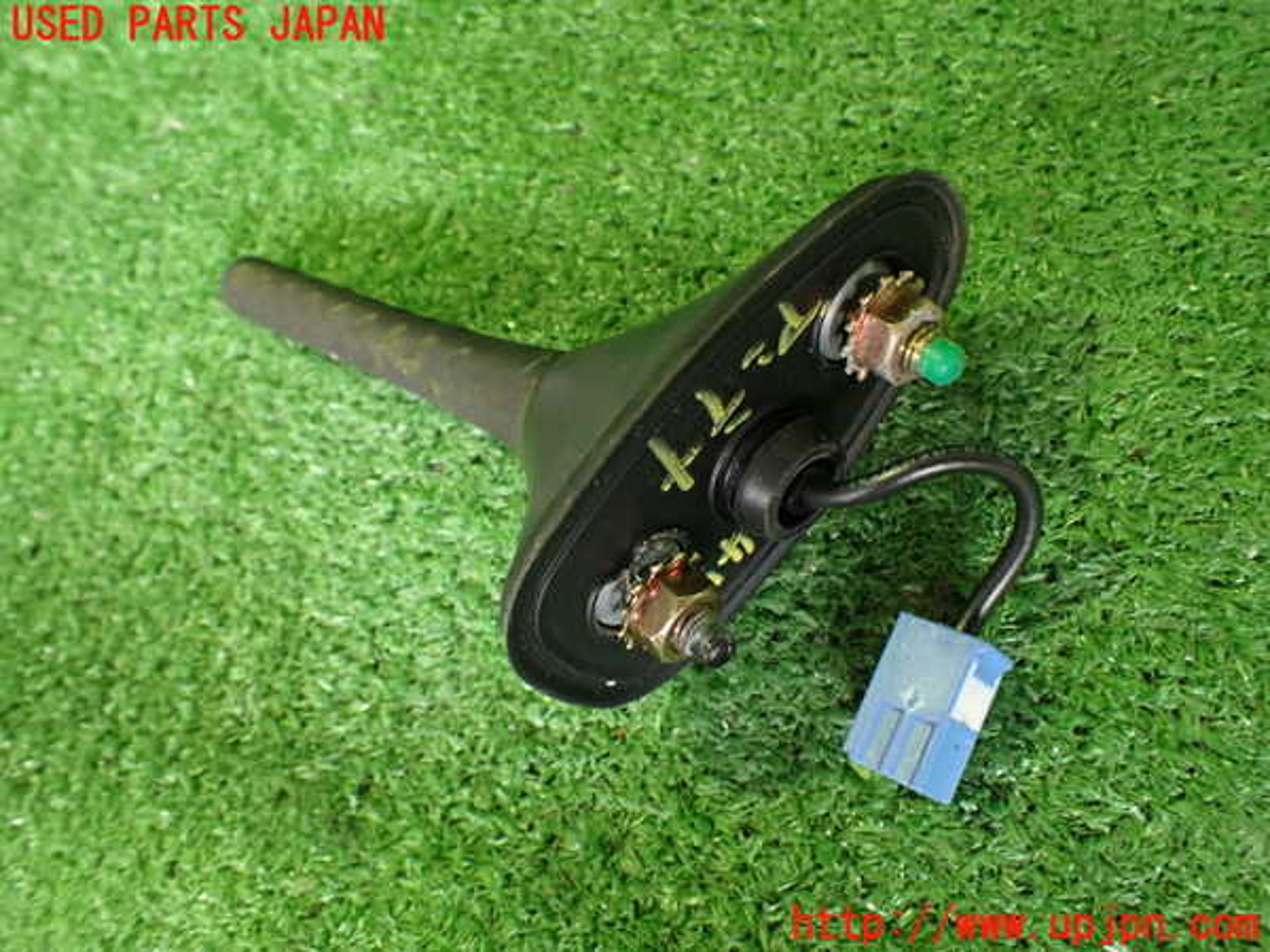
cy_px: 476
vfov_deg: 46.8
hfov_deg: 60.0
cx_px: 635
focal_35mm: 30
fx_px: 1101
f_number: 2.3
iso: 800
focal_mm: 5.4
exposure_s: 1/40
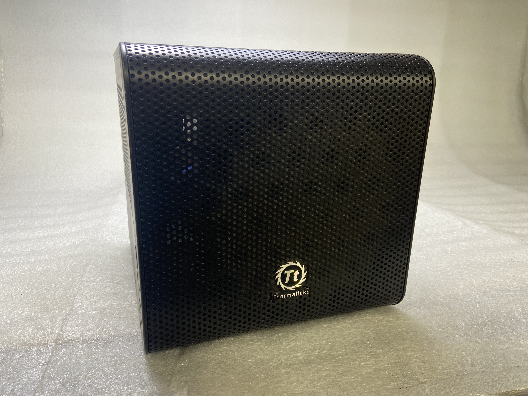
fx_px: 397
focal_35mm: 26
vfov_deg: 53.1
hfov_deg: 67.3
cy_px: 198
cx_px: 264
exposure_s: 1/60
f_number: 1.8
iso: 64
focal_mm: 4.25
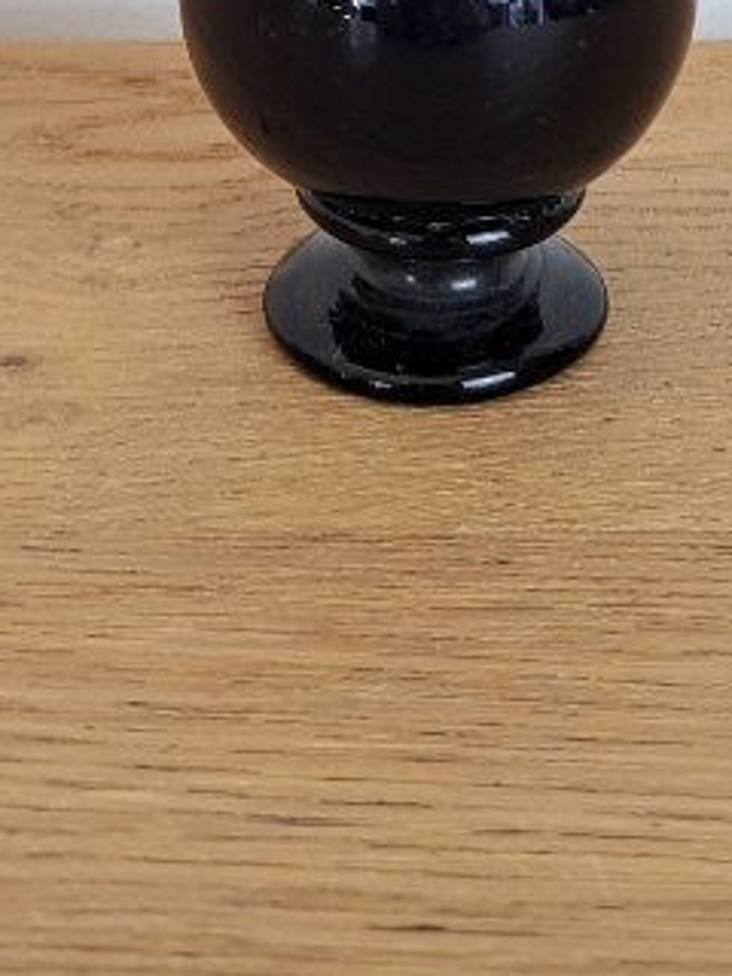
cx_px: 320
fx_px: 2538
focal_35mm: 90
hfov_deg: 16.4
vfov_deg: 18.7
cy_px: -573
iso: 64
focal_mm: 5.23
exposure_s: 1/50
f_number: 1.8
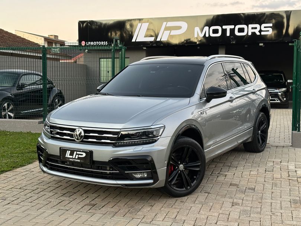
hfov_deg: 39.6
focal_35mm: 48
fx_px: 418
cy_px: 113
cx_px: 150
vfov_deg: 30.3
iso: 250
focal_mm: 6.86
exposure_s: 1/60
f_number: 1.78
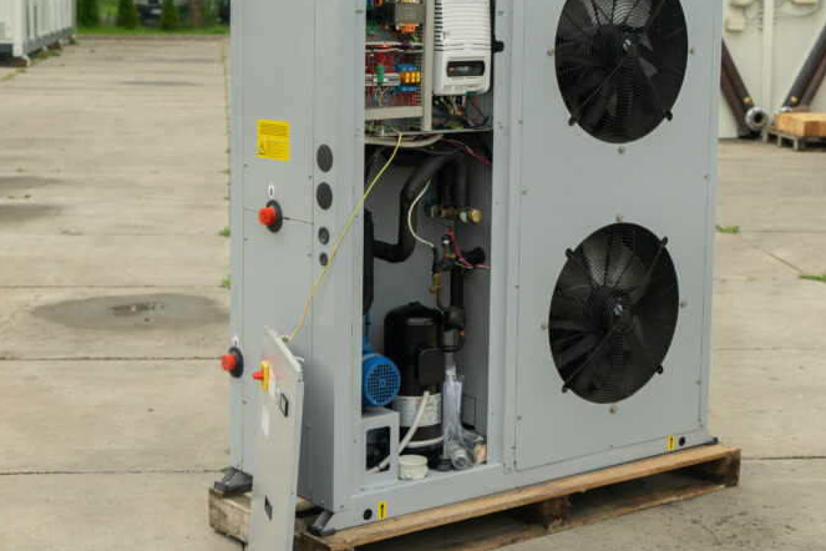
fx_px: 1560
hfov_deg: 29.7
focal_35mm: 68
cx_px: 424
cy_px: 193
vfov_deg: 20.0
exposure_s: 1/400
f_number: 4
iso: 250
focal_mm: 44
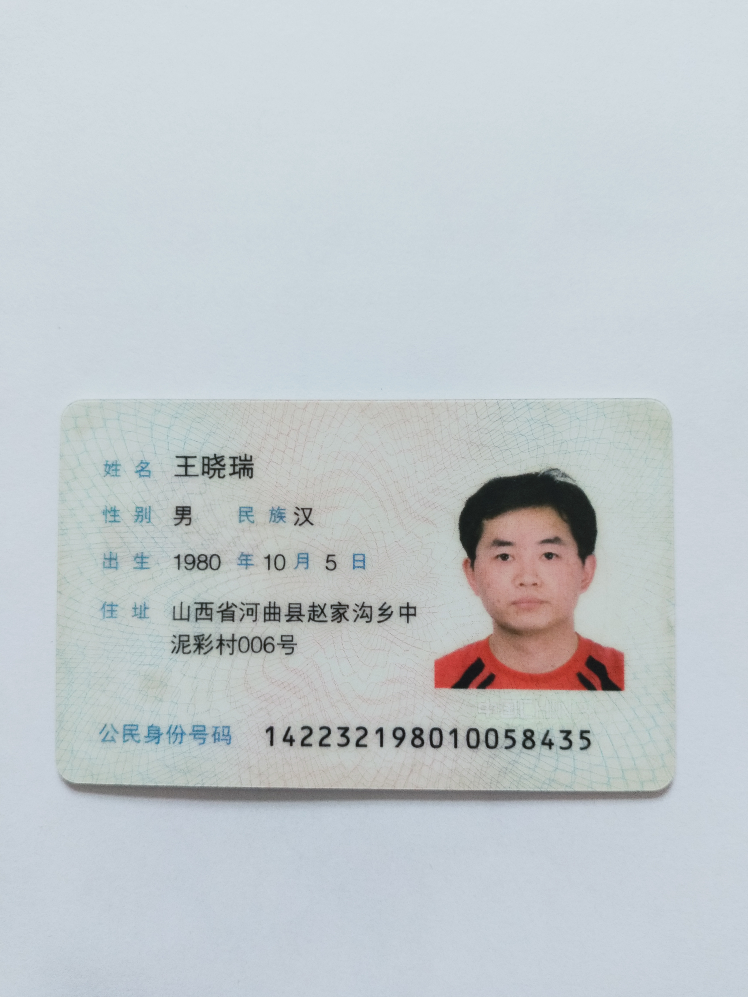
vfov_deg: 73.9
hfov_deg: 58.9
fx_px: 663
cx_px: 374
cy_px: 498
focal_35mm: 23
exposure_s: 1/50
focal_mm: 3.99
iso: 113
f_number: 1.7
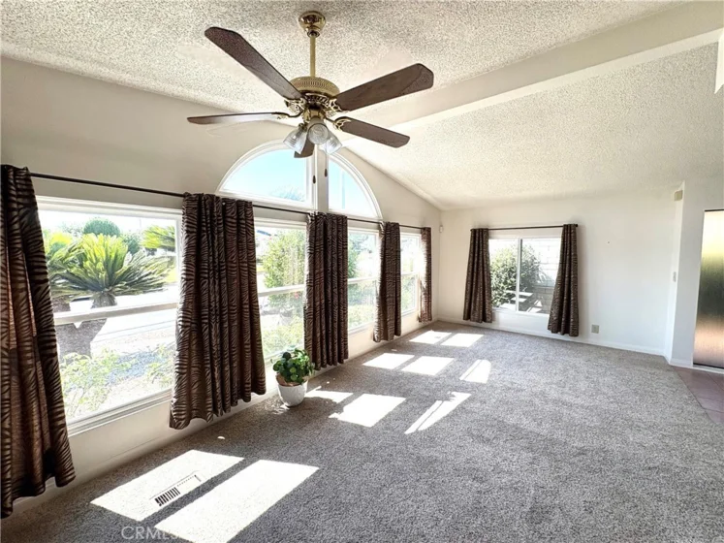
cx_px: 362
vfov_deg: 85.7
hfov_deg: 102.1
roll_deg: -0.1
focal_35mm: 14
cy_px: 272
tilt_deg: -3.6
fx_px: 293
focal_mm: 2.22
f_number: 2.2
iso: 64
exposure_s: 1/435
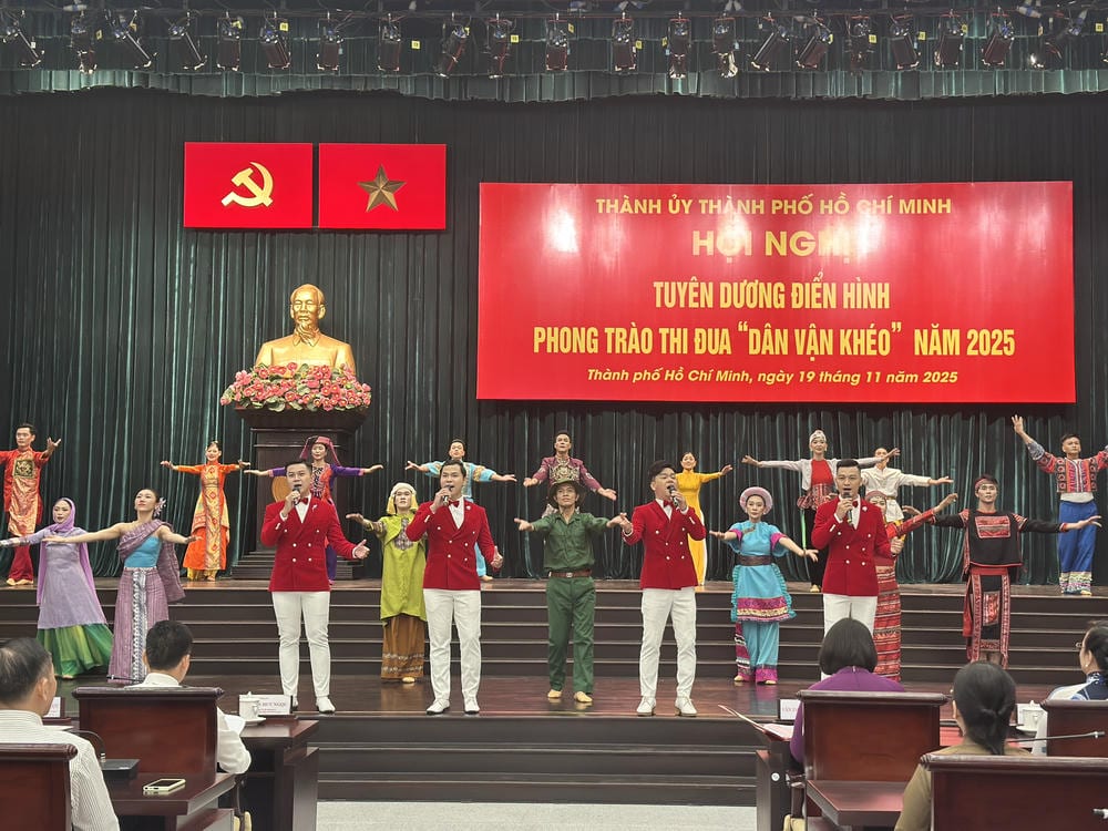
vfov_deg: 30.3
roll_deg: -0.4
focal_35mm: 48
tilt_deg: +5.7
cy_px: 416
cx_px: 554
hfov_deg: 39.7
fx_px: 1536
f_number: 1.78
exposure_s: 1/100
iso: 125
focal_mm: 6.86
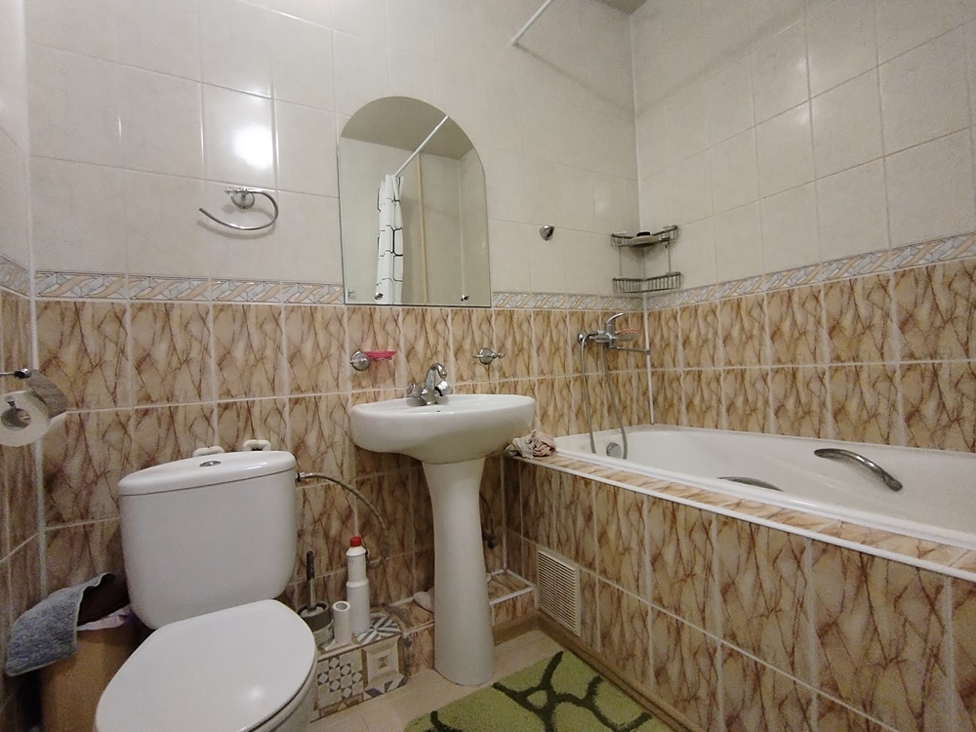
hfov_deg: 94.5
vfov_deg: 78.1
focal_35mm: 16
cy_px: 366
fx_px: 451
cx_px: 488
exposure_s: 1/20
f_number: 2.2
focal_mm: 1.42
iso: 780
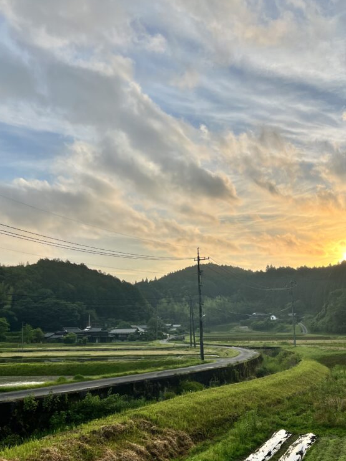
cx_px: 216
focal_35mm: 36
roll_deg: +1.0
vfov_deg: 50.8
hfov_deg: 39.4
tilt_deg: +5.0
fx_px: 480
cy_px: 292
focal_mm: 5.7
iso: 50
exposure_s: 1/5587
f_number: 1.5
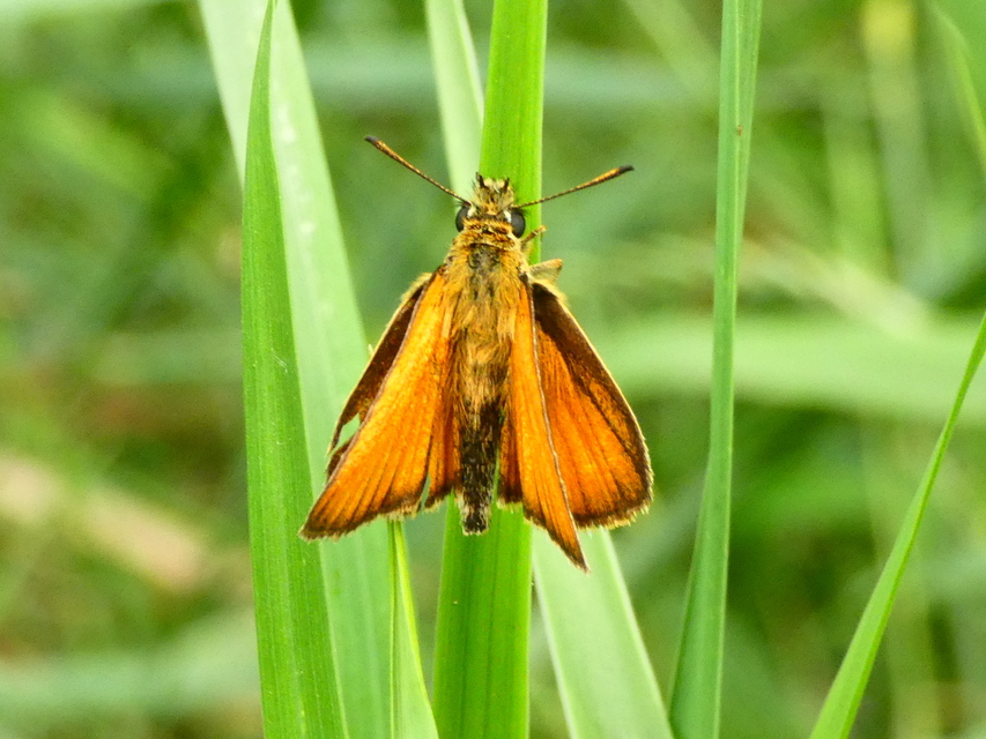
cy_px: 370
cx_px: 493
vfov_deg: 12.2
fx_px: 3476
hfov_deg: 16.1
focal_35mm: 122
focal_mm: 21.9
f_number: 5.1
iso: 400
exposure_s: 1/80
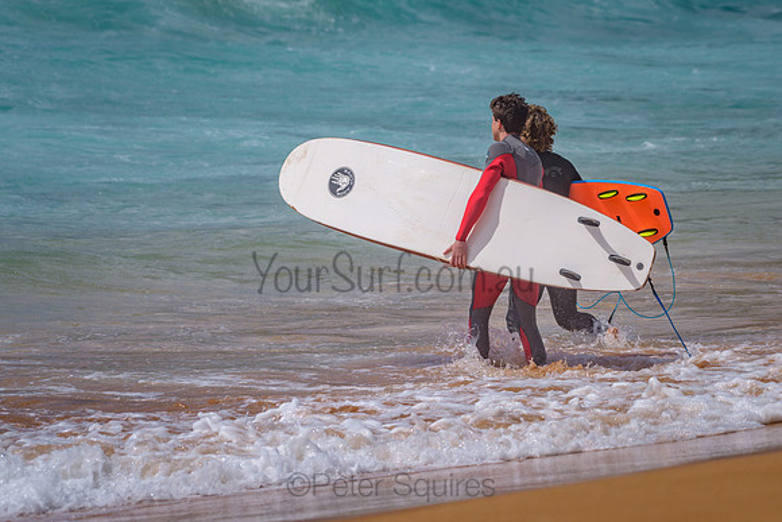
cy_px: 175
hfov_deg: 7.7
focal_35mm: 267
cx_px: 493
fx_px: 5799
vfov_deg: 5.2
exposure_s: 1/2000
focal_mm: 200
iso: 80
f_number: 5.6
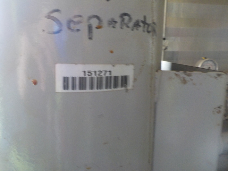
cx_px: 114
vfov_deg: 46.8
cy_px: 86
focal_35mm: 30
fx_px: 198
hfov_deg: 60.0
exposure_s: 1/15
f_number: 3.3
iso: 400
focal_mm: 4.1
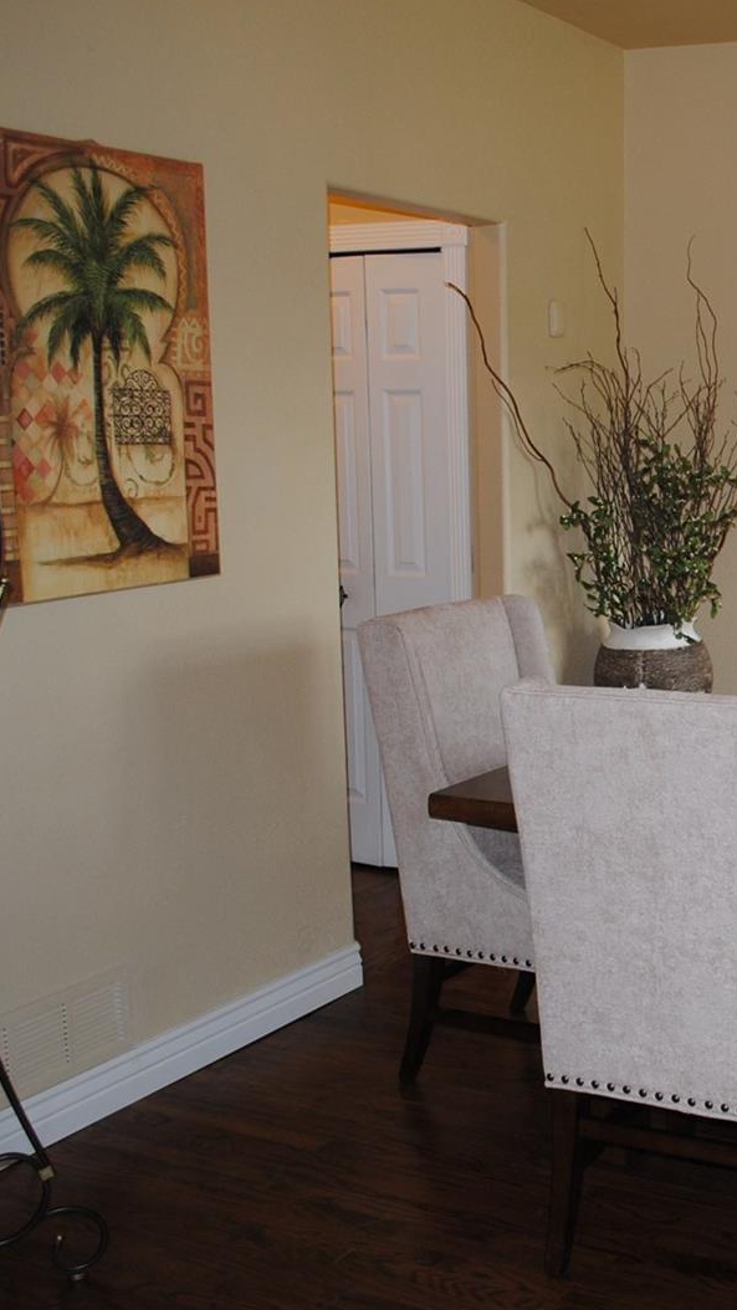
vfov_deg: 47.4
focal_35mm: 43
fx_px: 1494
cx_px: 833
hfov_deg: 25.5
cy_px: 656
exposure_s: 1/60
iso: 200
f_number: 3.5
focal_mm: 18
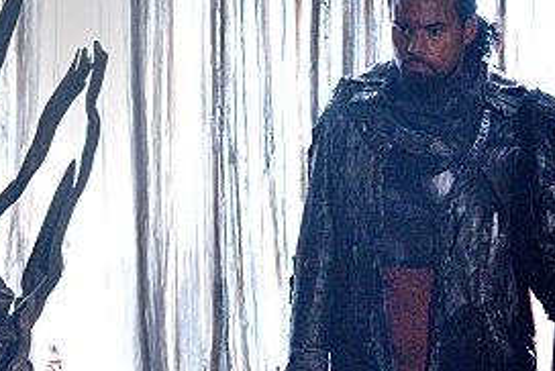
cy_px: 377
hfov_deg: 6.7
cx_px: -145
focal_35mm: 303
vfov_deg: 4.5
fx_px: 4676
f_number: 7.1
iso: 8000
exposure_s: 1/125
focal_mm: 103
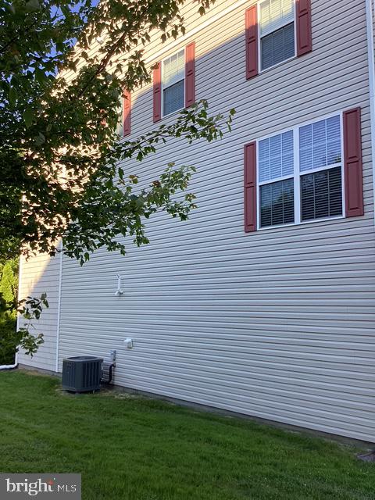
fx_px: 448
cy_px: 250
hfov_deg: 45.4
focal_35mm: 31
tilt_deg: +5.0
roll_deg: -3.5
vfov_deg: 58.4
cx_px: 188
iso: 25
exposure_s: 1/184
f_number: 2.4
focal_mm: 3.3
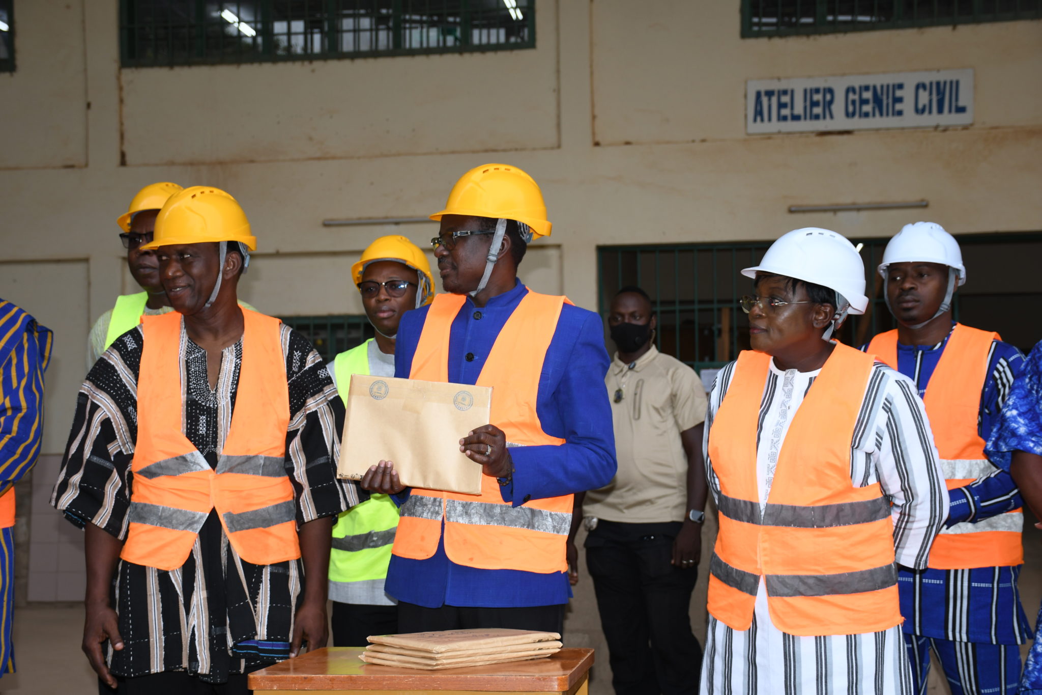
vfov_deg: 26.5
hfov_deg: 38.9
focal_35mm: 51
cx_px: 521
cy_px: 348
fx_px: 1476
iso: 200
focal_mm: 34
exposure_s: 1/200
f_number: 4.2
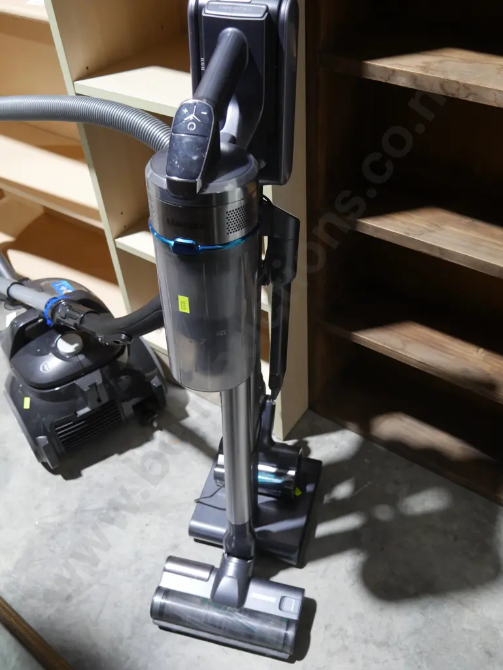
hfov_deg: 41.8
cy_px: 335
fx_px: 658
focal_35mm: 34
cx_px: 252
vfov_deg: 53.9
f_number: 4
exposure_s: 1/60
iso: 800
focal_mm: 17
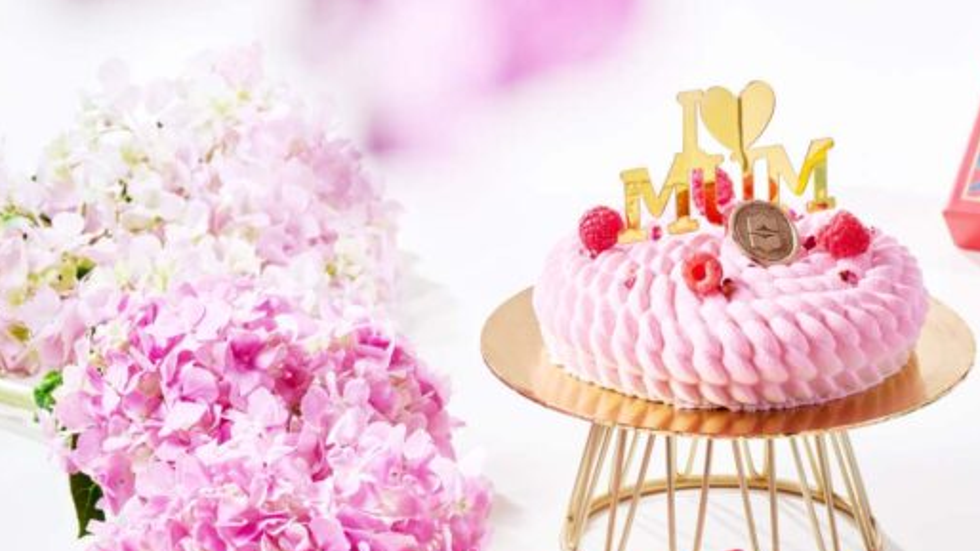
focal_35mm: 240
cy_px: 406
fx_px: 6236
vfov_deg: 5.1
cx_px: 908
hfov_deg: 8.9
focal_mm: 115
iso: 100
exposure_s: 1/125
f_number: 9
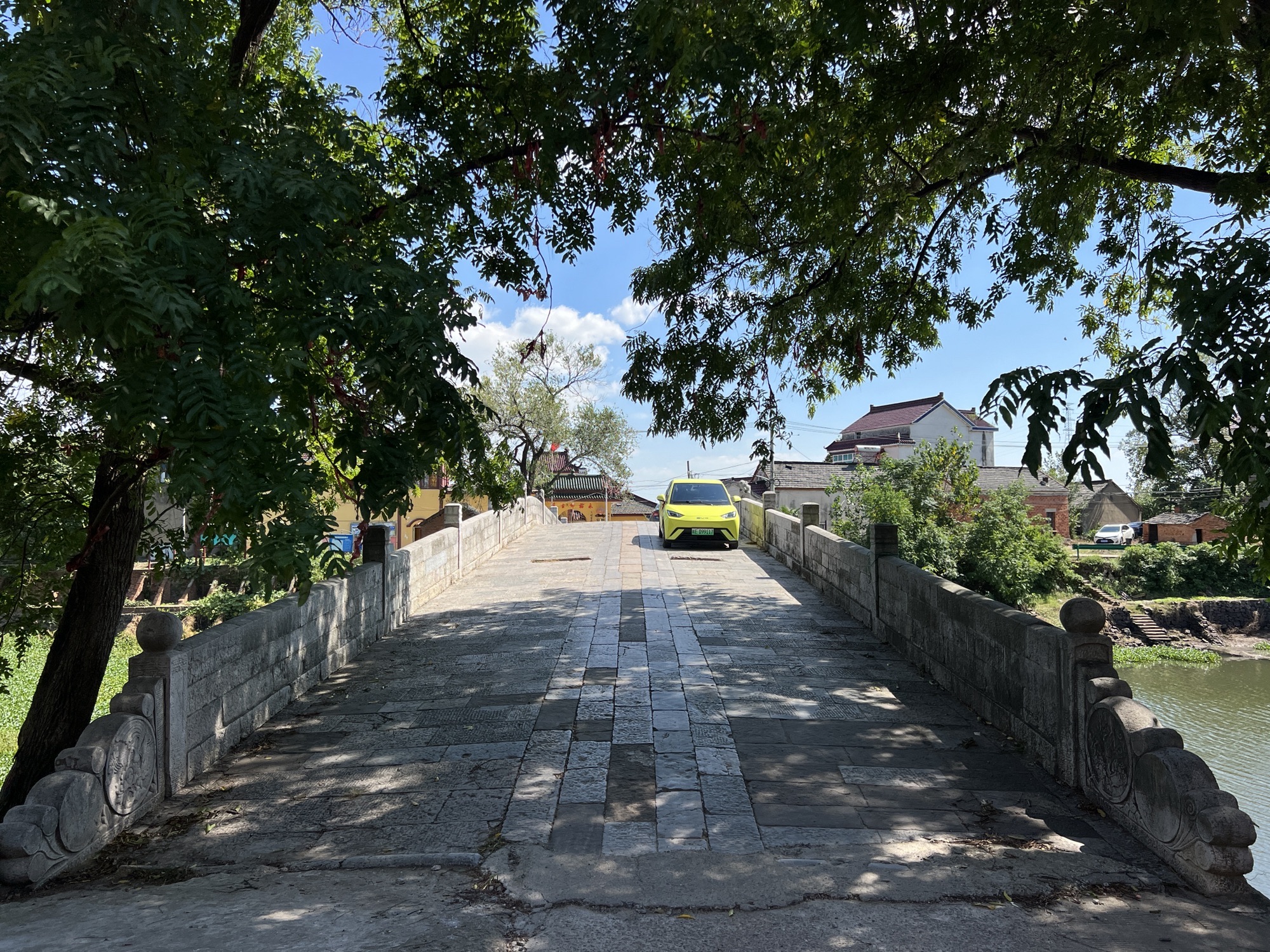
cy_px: 476
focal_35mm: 26
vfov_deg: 53.1
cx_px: 635
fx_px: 954
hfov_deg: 67.3
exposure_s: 1/4630
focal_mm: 5.7
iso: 50
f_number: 1.5
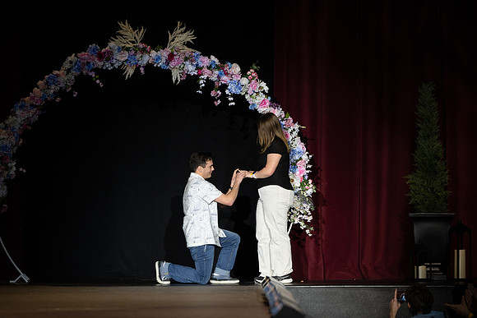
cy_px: 159
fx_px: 2217
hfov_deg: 12.3
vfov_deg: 8.2
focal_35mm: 167
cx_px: 238
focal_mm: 165
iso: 800
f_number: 3.5
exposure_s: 1/640
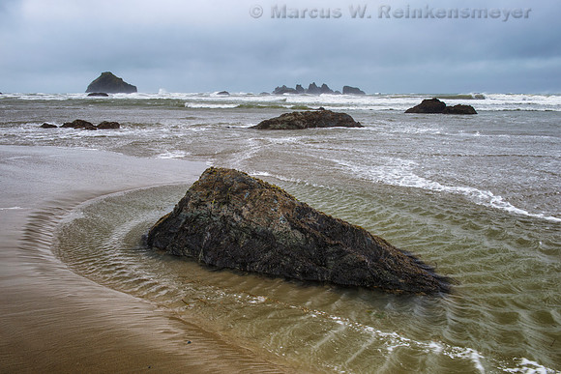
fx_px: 499
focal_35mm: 32
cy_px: 187
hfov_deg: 58.7
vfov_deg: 41.1
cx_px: 280
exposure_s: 1/30
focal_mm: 32
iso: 160
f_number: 14
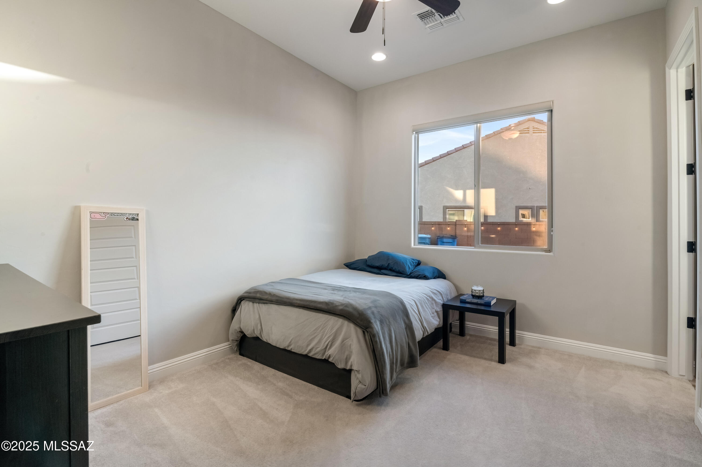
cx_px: 351
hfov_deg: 96.8
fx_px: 312
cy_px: 234
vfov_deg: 73.7
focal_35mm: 16
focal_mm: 16
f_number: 11
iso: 1600
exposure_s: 1/40
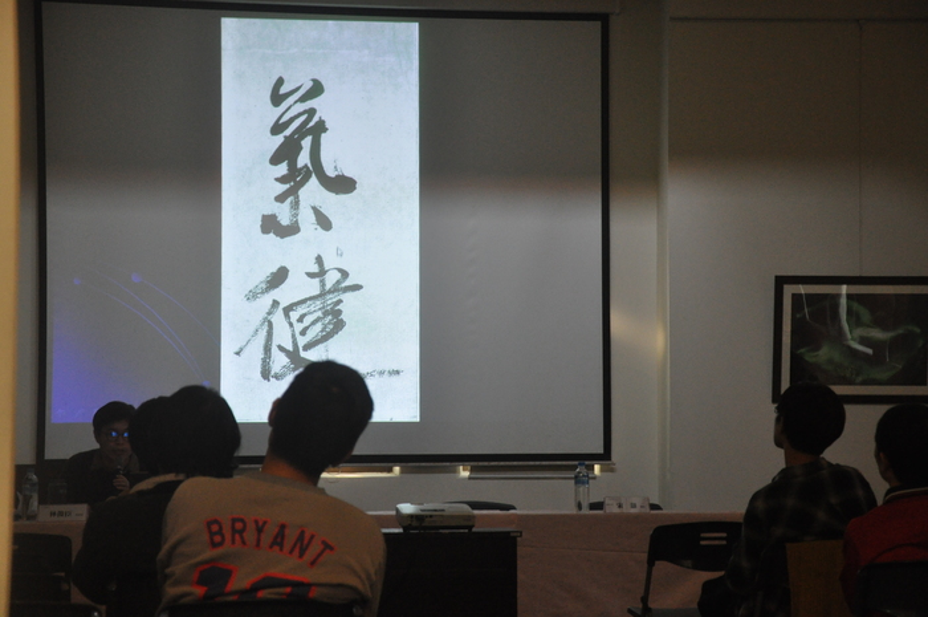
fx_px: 2395
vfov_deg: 14.7
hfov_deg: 21.9
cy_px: 308
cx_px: 464
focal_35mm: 93
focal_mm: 62
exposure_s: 1/45
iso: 1600
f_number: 5.3
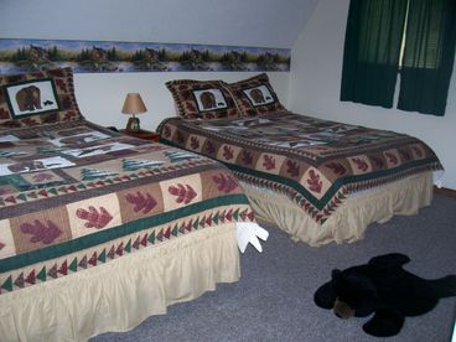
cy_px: 171
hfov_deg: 54.0
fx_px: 448
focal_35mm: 34
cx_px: 228
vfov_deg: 41.8
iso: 80
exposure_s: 1/64
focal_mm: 5.6
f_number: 2.7
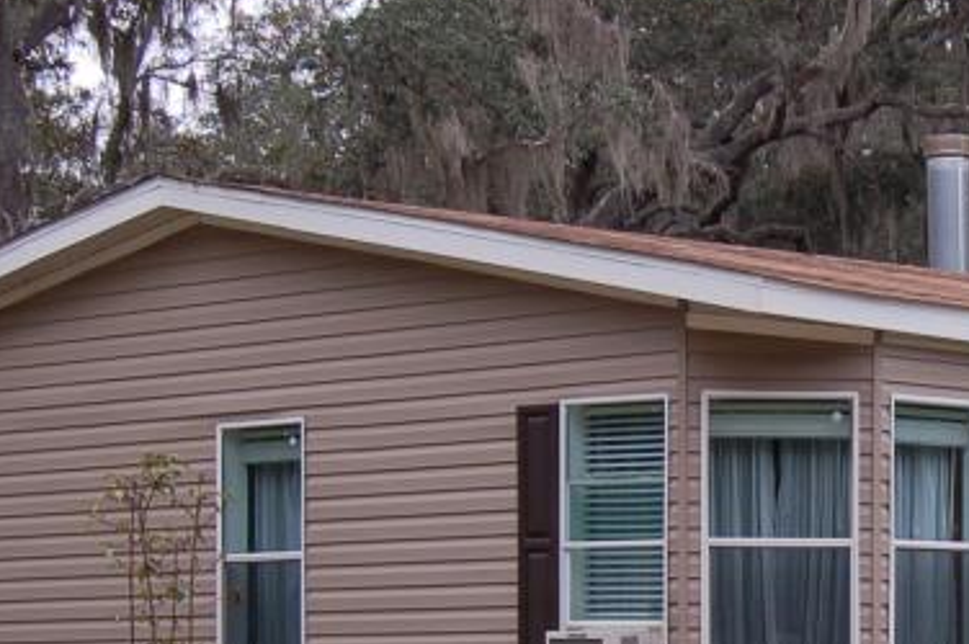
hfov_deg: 13.2
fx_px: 4115
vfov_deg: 8.9
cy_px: 645
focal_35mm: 153
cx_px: 1085
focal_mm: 30
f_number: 5.6
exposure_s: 1/125
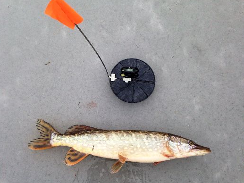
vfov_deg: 41.8
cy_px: 92
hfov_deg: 53.9
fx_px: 240
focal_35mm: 34
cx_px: 119
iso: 50
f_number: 2.4
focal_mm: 4.12
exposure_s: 1/176
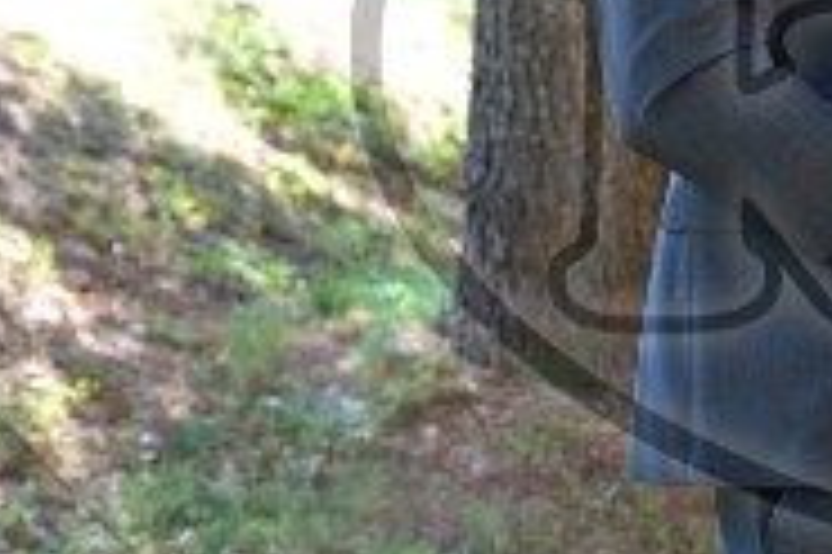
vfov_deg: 6.8
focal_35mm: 200
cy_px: 56
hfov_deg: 9.8
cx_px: 1439
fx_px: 4618
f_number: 5.6
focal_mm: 57
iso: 640
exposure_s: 1/160
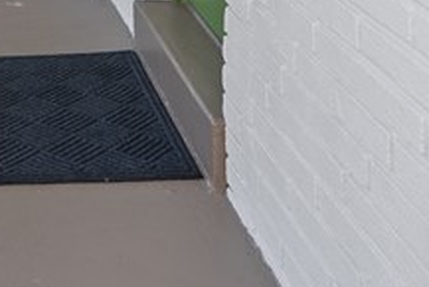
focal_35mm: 80
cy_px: -311
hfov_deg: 23.5
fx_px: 954
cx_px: -60
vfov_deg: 14.0
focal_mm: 16
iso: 100
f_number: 9
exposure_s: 1/25
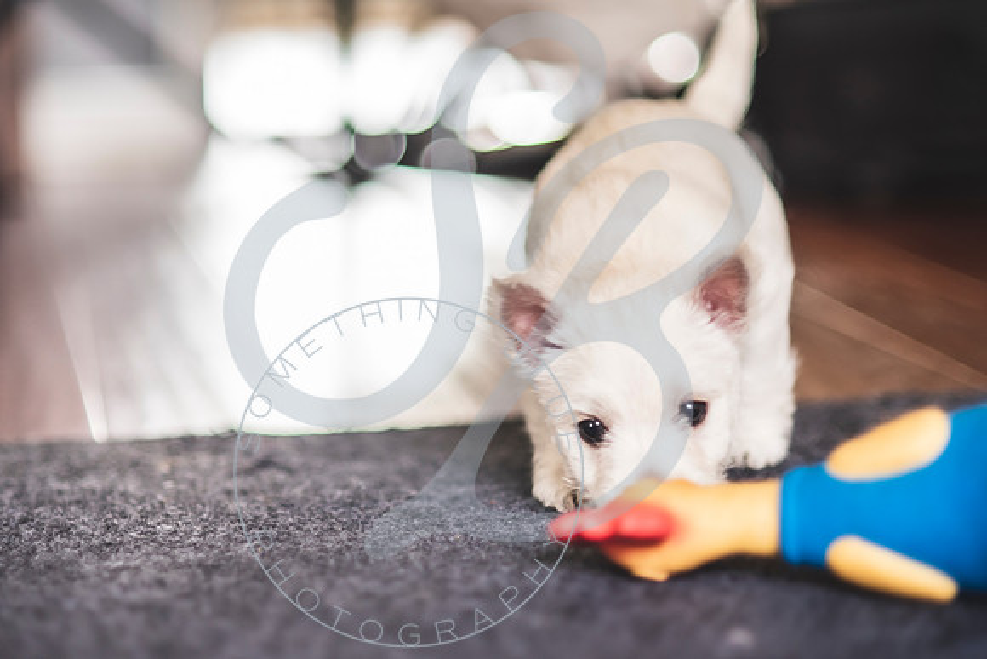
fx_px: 2758
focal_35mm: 101
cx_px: 404
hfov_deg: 20.3
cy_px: 388
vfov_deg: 13.6
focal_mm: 85
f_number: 1.8
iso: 500
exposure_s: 1/125
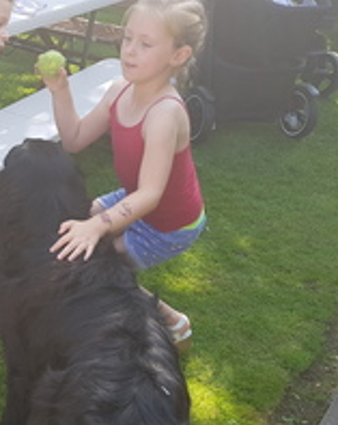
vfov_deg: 35.6
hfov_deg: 25.9
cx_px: -72
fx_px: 652
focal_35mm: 52
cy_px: 291
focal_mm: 4.2
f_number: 1.7
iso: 40
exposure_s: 1/286
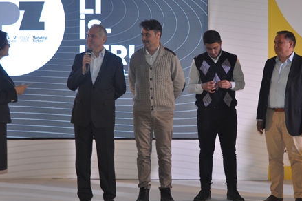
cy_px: 86
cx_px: 184
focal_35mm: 68
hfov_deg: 29.7
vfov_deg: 20.1
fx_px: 568
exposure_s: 1/125
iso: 400
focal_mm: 31
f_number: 4
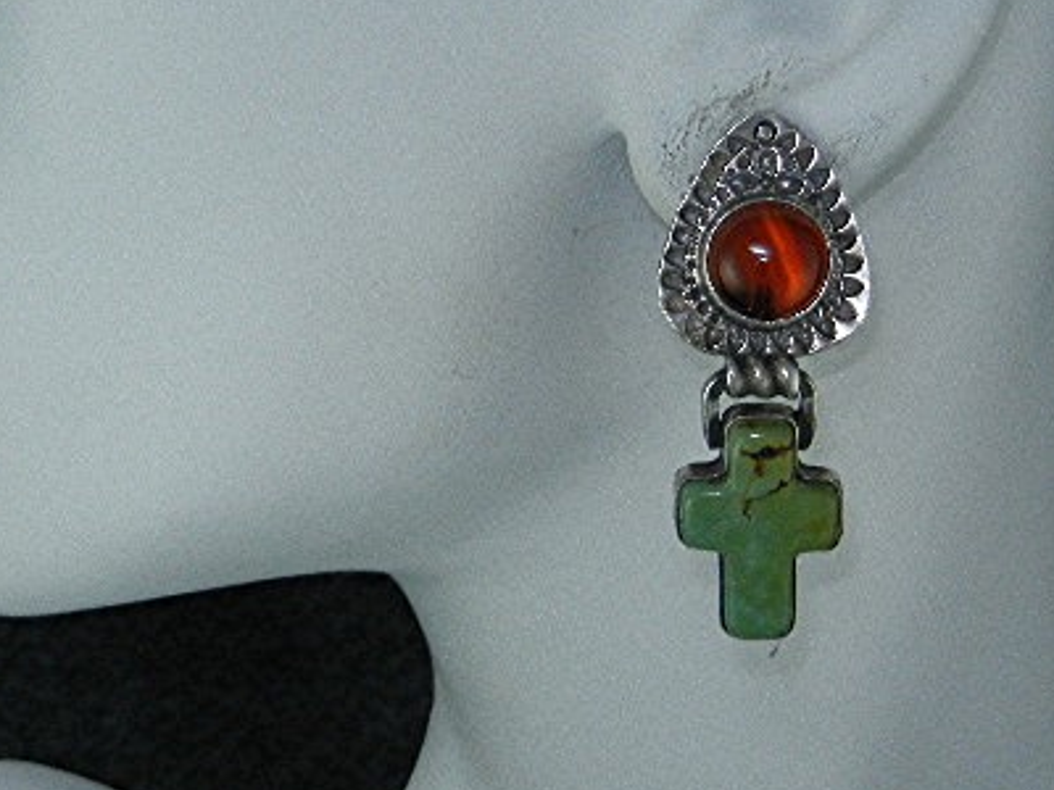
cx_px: 451
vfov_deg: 20.4
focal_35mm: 72
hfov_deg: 27.0
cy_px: 279
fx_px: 2192
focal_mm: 8.1
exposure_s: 1/30
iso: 429
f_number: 7.6
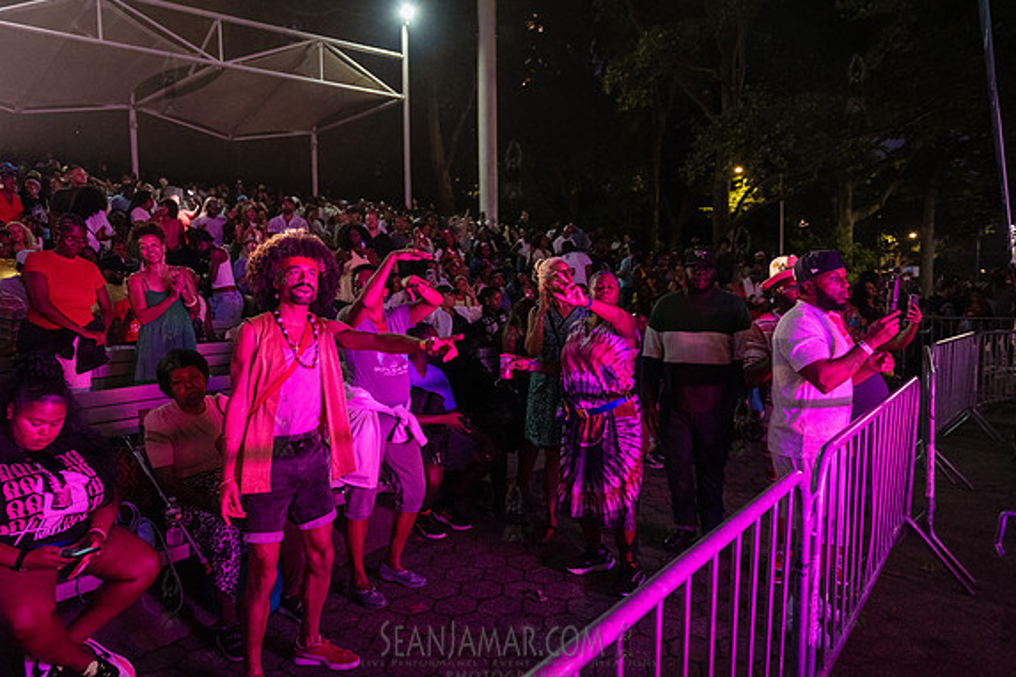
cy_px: 339
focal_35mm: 25
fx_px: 706
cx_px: 521
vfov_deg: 51.3
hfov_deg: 71.5
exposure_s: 1/125
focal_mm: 24
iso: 5000
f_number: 2.8
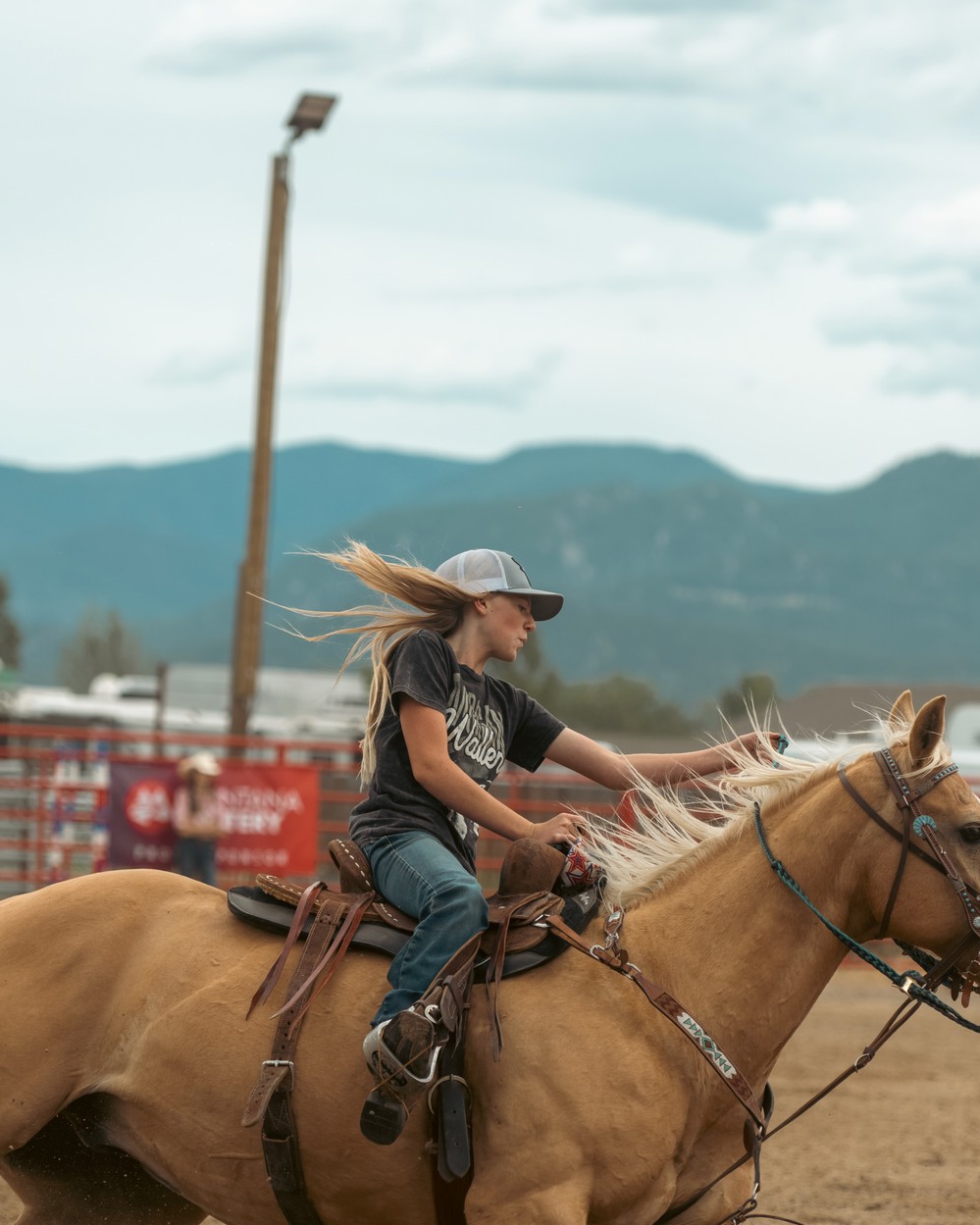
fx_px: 5693
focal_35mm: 157
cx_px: 568
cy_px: 990
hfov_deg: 9.8
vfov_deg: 12.2
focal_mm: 102
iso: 250
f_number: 2.8
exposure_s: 1/3200
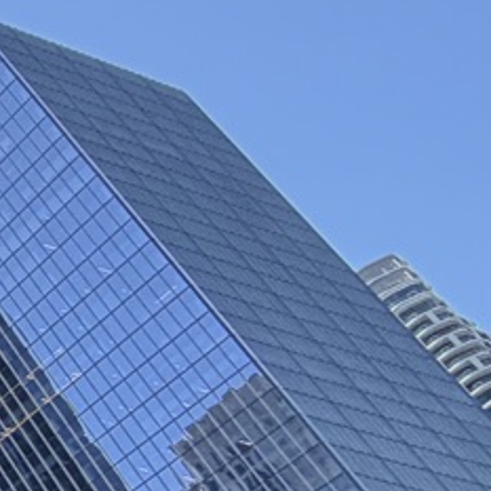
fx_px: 1364
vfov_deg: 17.7
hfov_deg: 11.5
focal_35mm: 85
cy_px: 797
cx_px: -976
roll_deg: +4.9
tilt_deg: +31.1
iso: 64
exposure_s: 1/502
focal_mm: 2.22
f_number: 2.2
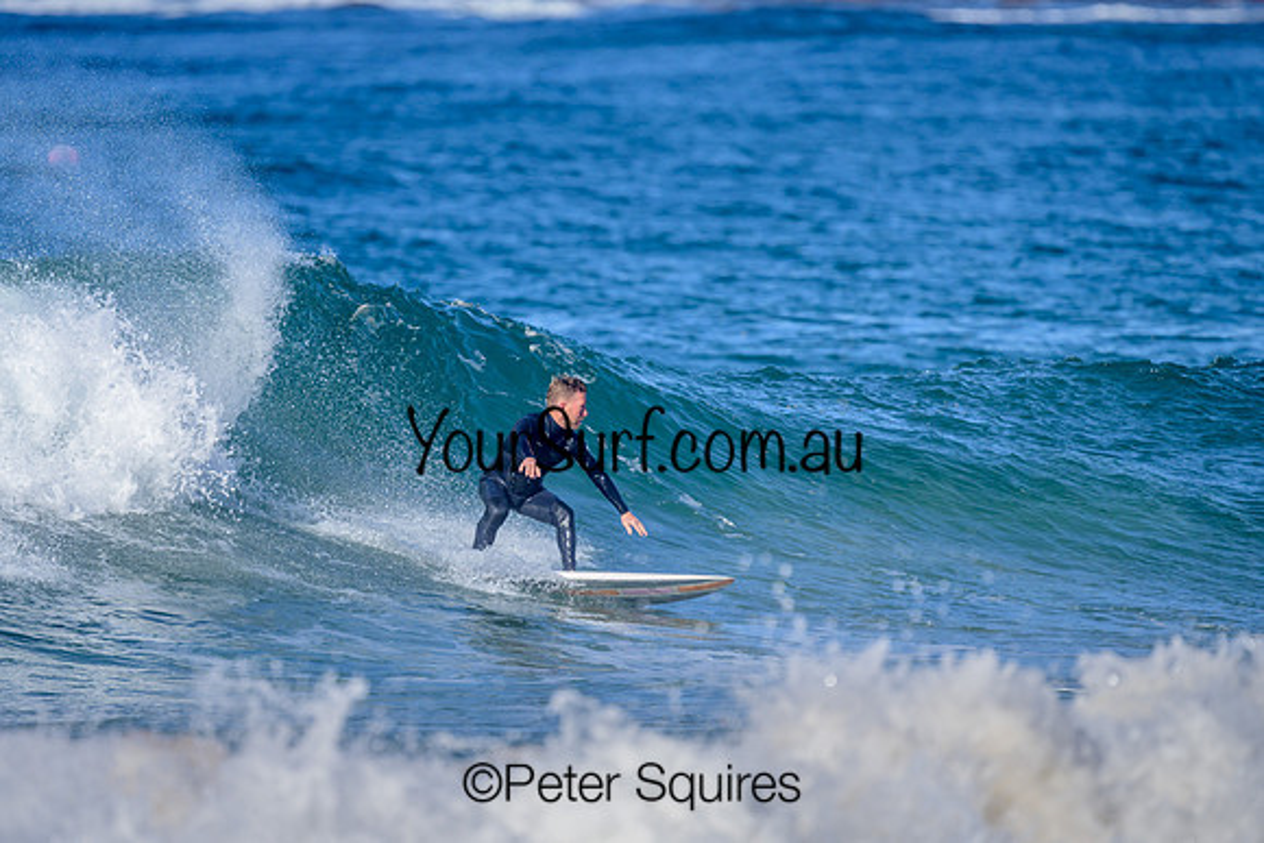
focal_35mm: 988
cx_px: 484
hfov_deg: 2.1
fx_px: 34687
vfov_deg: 1.4
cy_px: 520
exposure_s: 1/2000
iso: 250
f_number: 6.3
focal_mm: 800
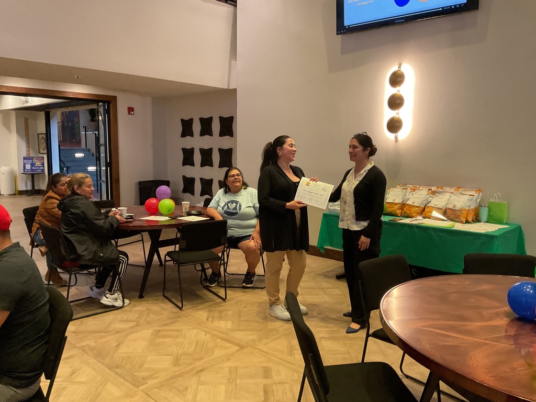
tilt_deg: -7.6
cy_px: 201
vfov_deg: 48.2
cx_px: 268
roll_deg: -0.3
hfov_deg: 61.7
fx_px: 449
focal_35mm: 29
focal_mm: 3
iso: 200
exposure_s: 1/60
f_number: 1.8
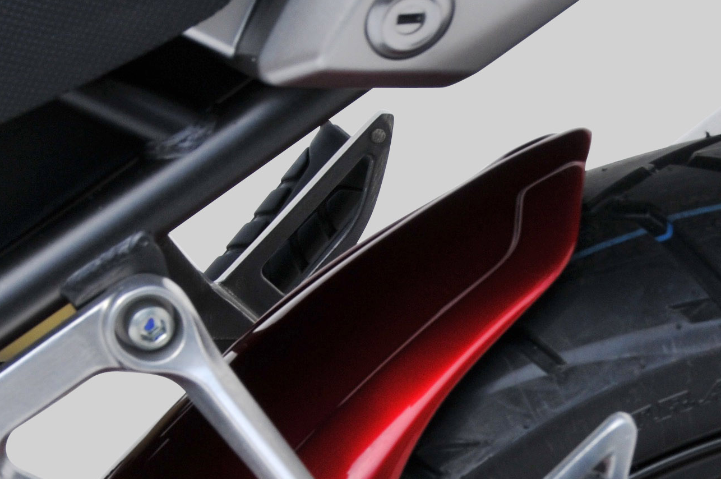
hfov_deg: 7.4
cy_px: 600
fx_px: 5601
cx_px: 613
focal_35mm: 280
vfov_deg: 4.9
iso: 200
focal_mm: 56
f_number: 9
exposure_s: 1/320
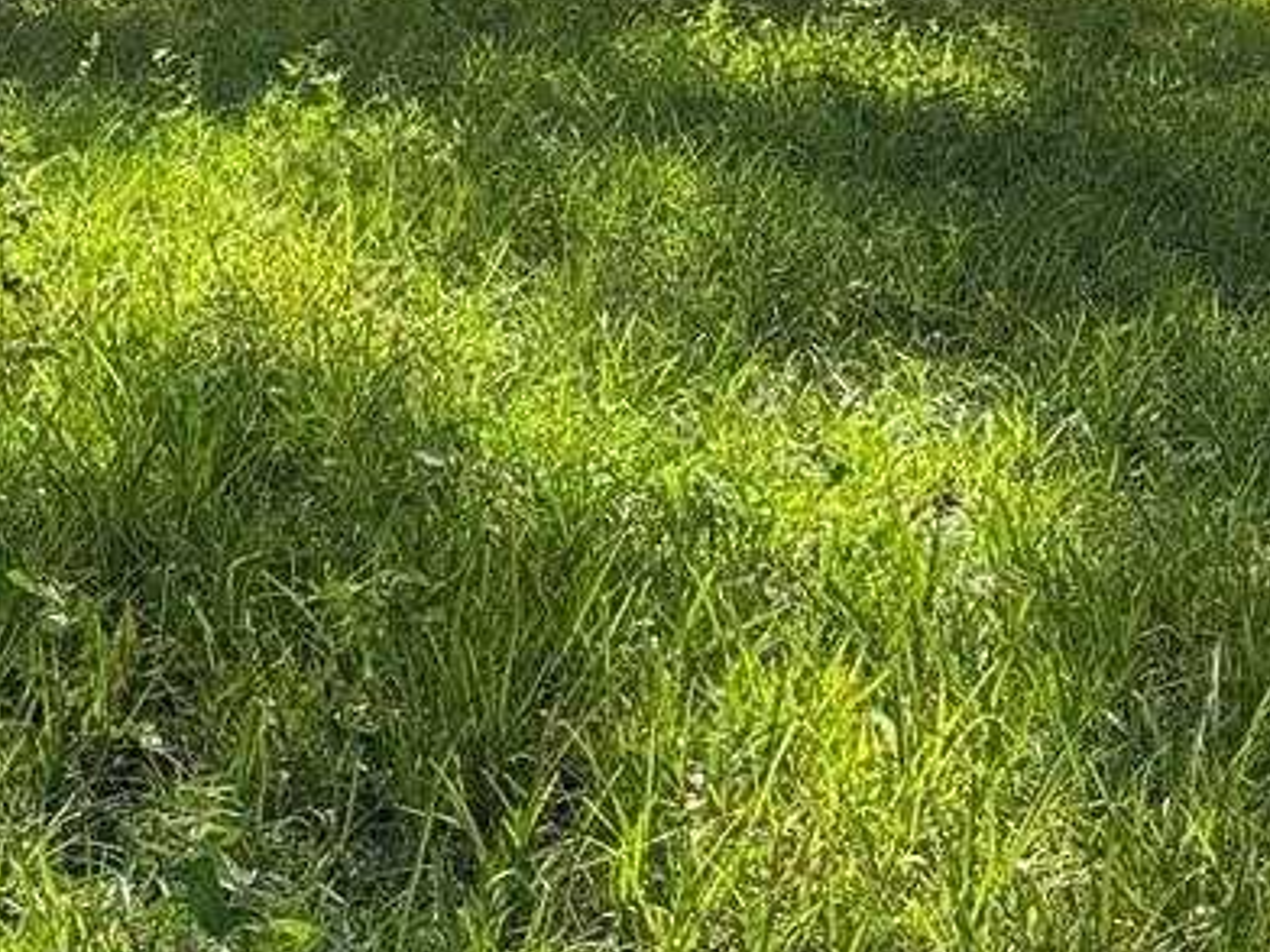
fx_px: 3595
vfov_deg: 14.1
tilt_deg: +0.5
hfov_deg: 19.6
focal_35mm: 98
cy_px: -515
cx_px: 94
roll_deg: -0.2
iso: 80
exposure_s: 1/782
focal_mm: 6.76
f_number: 1.78
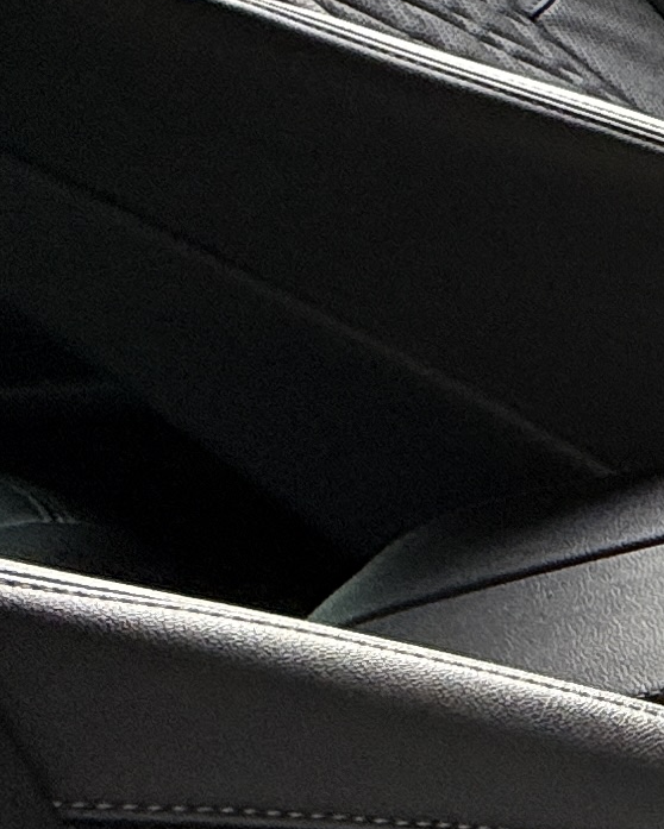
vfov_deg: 23.8
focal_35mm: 79
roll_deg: -0.4
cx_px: 1990
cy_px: 165
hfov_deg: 11.4
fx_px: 1940
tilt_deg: -18.8
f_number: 2.2
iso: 64
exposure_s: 1/99
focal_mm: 2.22
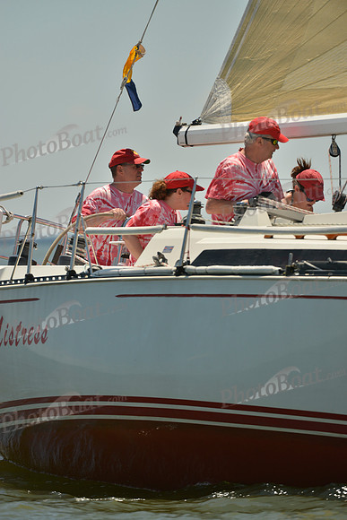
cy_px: 260
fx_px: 5779
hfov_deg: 3.4
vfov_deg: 5.2
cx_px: 174
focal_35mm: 400
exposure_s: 1/1600
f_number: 5.6
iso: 200
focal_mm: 400
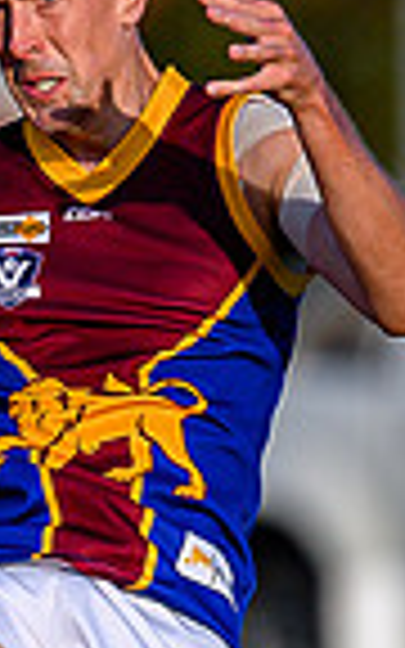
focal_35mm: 3692
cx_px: -389
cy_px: 973
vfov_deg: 0.6
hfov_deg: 0.4
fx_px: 65201
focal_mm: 500
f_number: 4
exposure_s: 1/2500
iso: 280
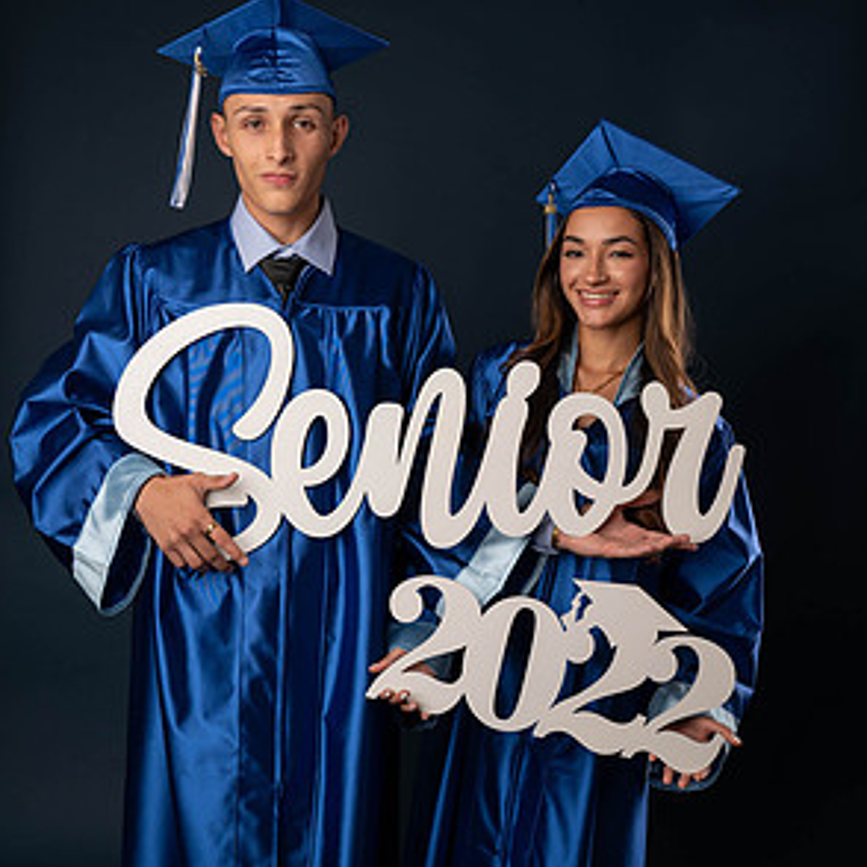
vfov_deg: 32.8
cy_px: 428
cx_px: 431
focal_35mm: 52
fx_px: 1474
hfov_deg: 32.8
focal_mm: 40
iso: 200
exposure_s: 1/125
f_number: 5.6
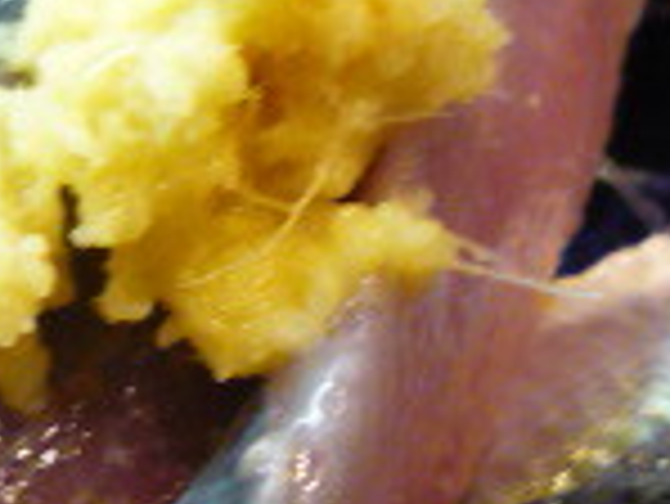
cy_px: 369
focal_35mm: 142
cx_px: 135
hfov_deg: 13.8
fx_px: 2751
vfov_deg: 10.4
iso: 400
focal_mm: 5.5
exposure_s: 1/10
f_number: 2.8
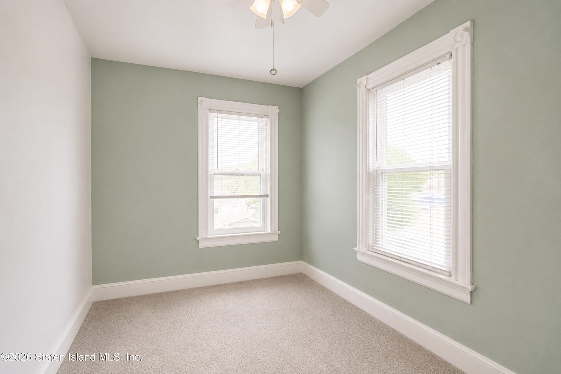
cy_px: 187
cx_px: 280
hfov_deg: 100.4
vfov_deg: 77.3
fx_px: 234
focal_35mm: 15
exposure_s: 1/50
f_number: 6.4
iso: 2000
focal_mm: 10
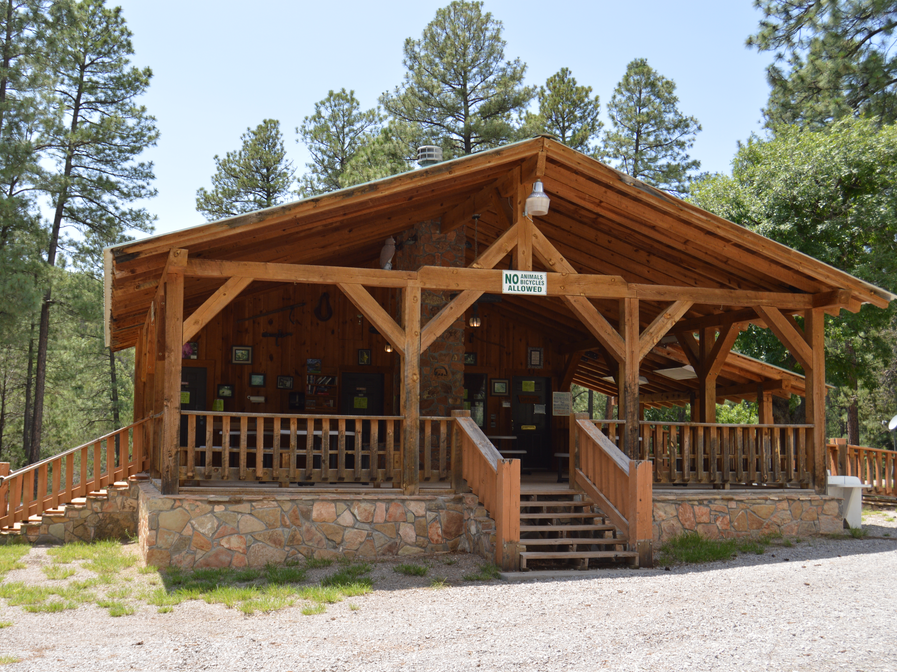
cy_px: 343
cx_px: 404
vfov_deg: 36.0
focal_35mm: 40
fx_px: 1036
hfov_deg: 46.7
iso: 100
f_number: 5.6
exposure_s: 1/200
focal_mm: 24
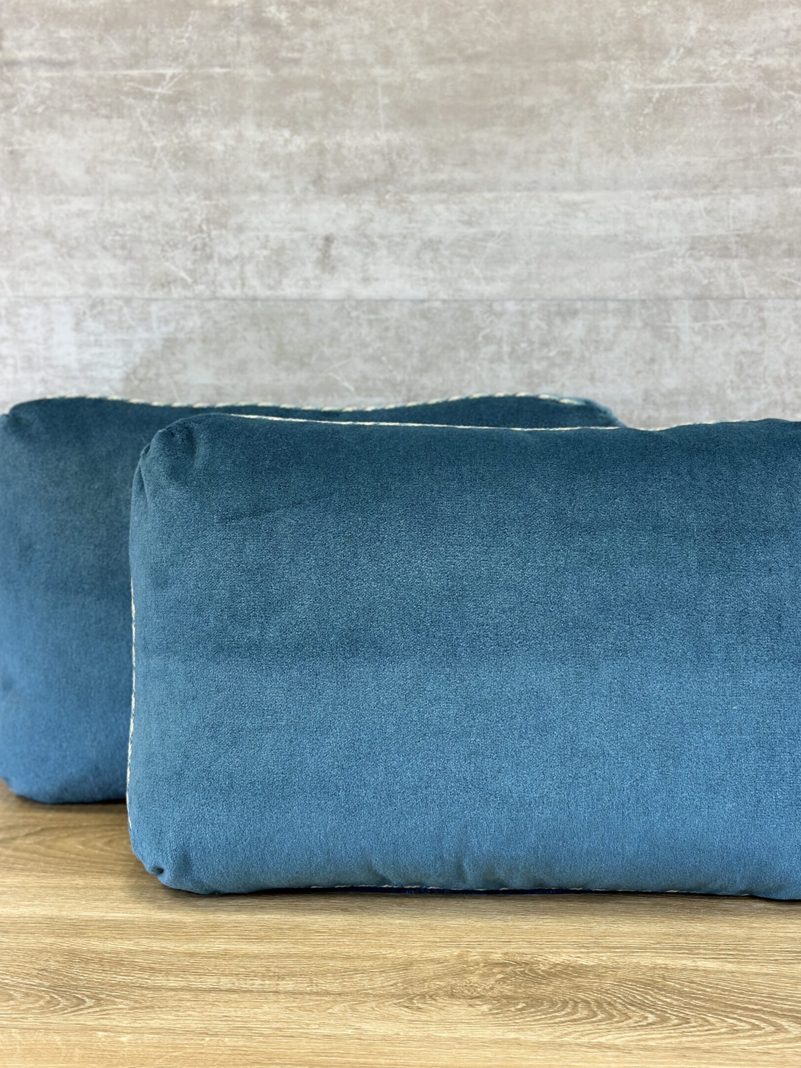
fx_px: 1759
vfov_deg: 33.7
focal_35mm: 57
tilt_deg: -14.2
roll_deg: +0.4
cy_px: 602
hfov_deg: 25.7
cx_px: 423
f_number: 1.78
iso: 100
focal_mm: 6.86
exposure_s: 1/120
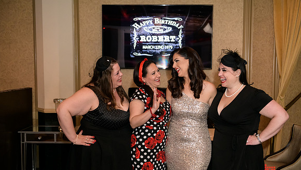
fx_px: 319
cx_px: 150
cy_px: 90
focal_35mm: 40
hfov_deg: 50.5
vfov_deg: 29.7
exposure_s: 1/125
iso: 1600
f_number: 3.2
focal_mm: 38
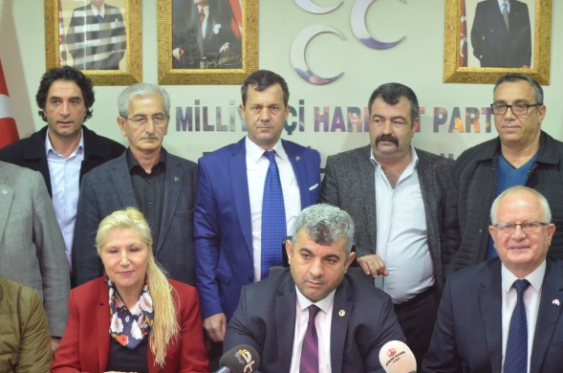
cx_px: 288
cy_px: 184
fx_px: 1008
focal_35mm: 65
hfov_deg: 31.2
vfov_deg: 20.9
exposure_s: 1/30
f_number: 5
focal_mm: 35
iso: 1800
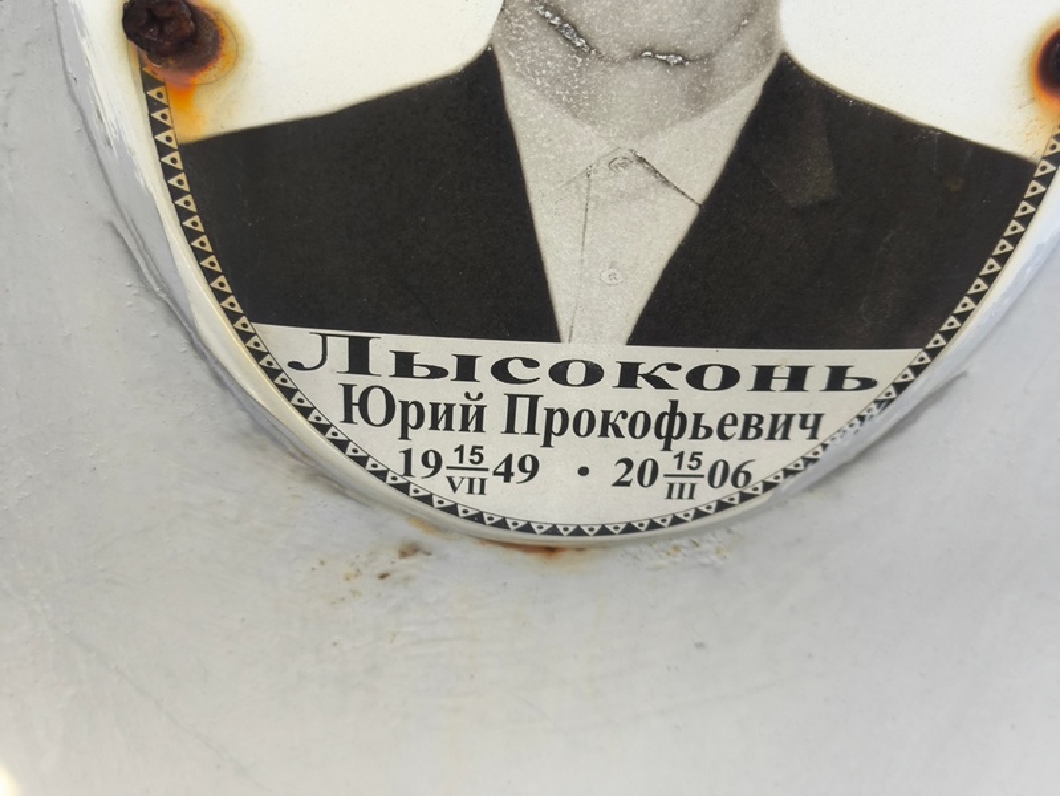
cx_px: 530
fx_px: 1532
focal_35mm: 50
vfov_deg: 29.1
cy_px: 398
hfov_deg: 38.2
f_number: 1.7
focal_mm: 4.71
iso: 64
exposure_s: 1/100
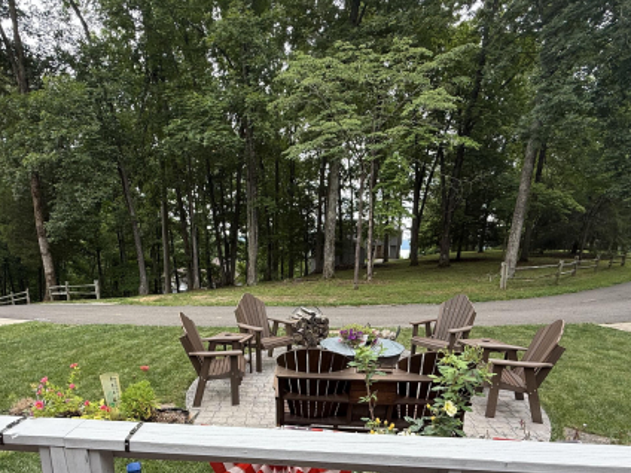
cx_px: 278
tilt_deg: -15.4
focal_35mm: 22
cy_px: 342
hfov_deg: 76.1
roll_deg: -0.4
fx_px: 401
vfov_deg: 58.6
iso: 50
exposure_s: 1/200
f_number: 2.2
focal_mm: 2.22
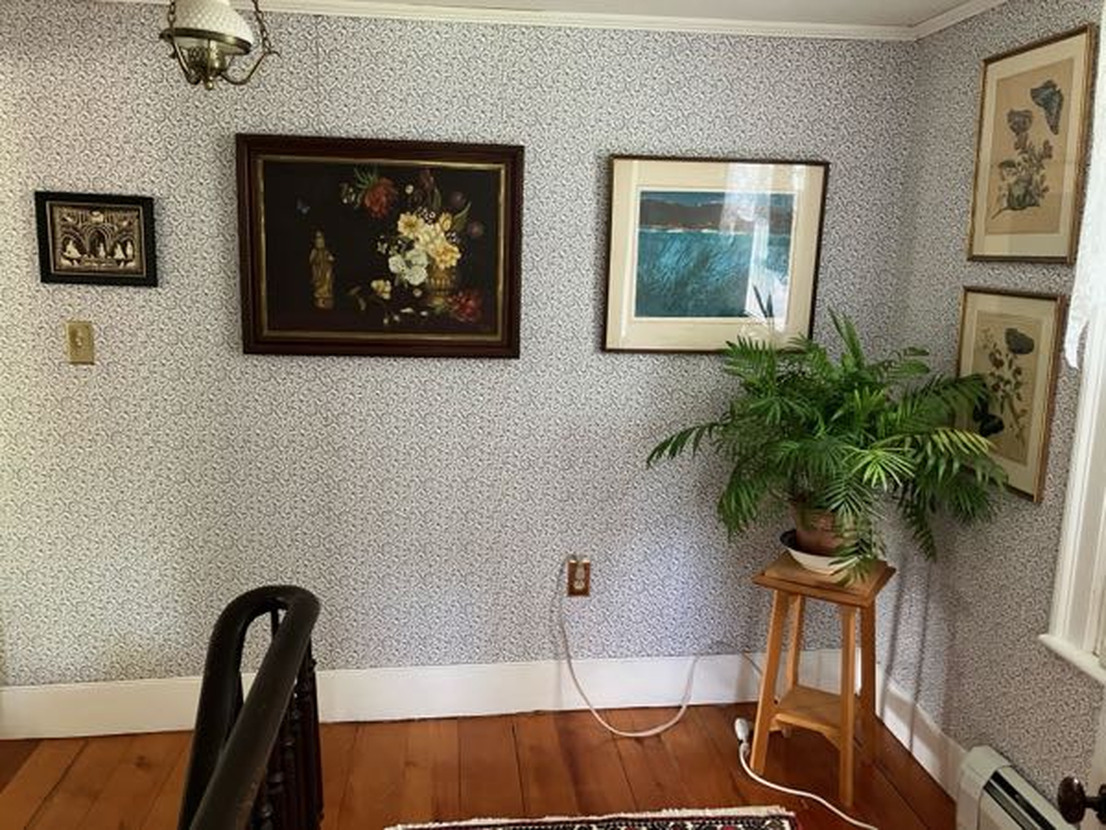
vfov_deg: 49.7
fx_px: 895
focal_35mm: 28
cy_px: 415
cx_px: 553
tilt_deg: -9.4
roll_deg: -1.5
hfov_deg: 63.4
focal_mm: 3.99
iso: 320
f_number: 1.8
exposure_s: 1/41
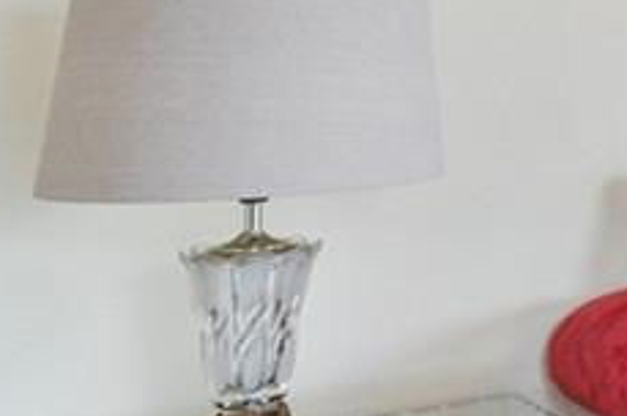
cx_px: 1982
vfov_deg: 11.8
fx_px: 1948
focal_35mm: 112
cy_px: -129
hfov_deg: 10.7
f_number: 9
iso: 200
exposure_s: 1/8
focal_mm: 16
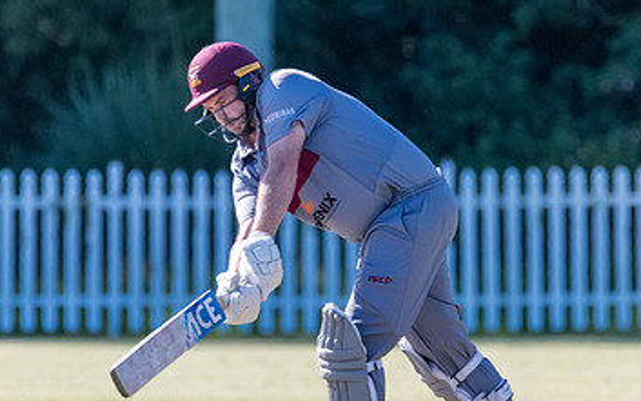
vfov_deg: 1.0
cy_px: 183
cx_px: 316
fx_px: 23735
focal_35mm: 1358
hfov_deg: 1.5
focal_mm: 600
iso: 1400
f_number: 6.3
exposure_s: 1/2000
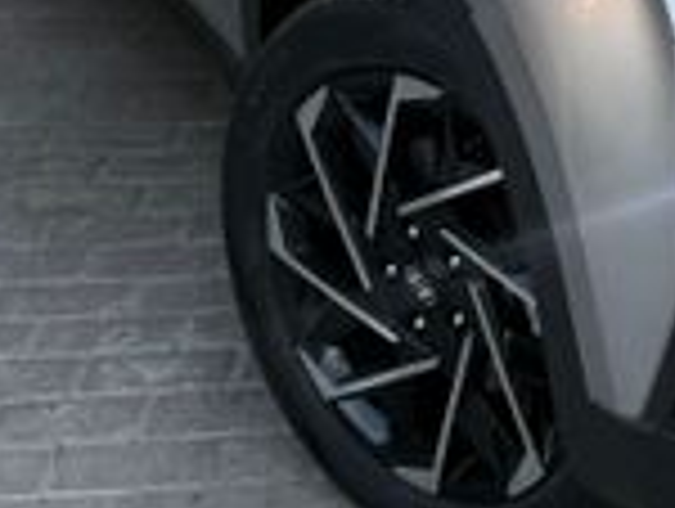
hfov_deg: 23.6
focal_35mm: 75
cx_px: 819
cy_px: -234
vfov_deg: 17.8
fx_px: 1465
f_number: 1.78
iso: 100
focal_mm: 6.76
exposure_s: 1/336
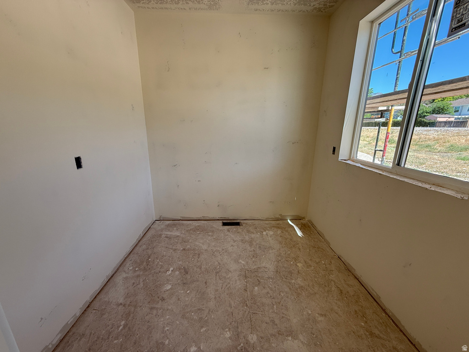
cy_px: 176
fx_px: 190
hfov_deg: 102.1
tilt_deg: -15.3
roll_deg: -0.5
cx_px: 234
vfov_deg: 85.7
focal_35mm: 14
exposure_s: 1/135
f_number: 2.2
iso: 64
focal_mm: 2.22
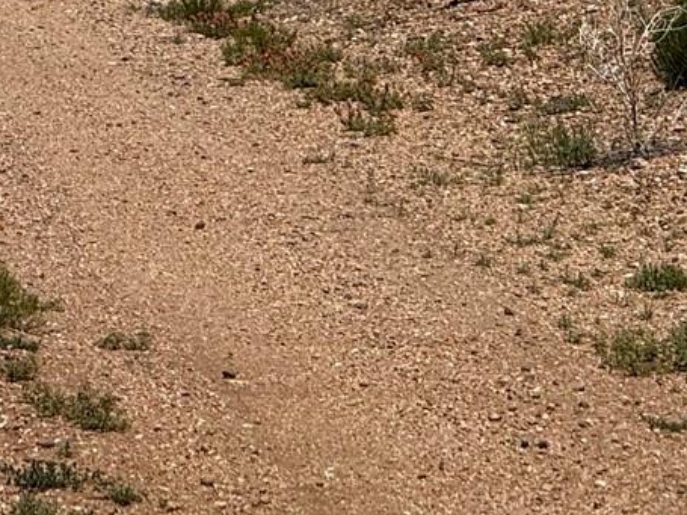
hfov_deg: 4.7
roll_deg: -2.3
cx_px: -480
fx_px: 8373
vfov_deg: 3.5
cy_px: -331
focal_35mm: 422
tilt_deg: +0.8
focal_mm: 15.66
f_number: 2.8
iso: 50
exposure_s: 1/2525
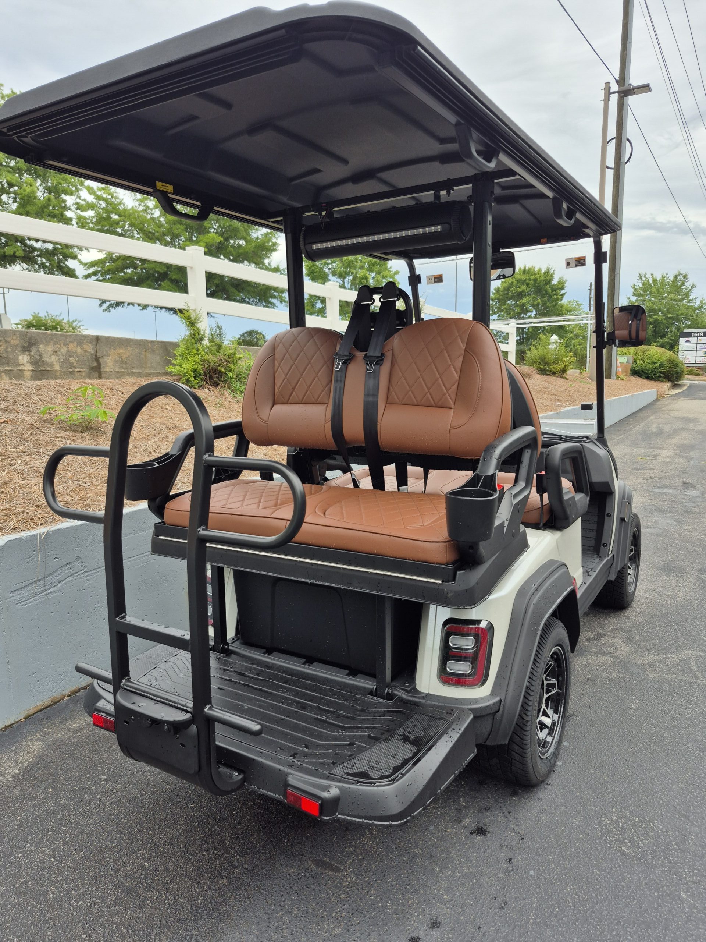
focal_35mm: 23
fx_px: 625
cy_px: 471
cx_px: 353
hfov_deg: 58.9
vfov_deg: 73.9
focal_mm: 5.4
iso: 25
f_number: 1.8
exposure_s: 1/1560
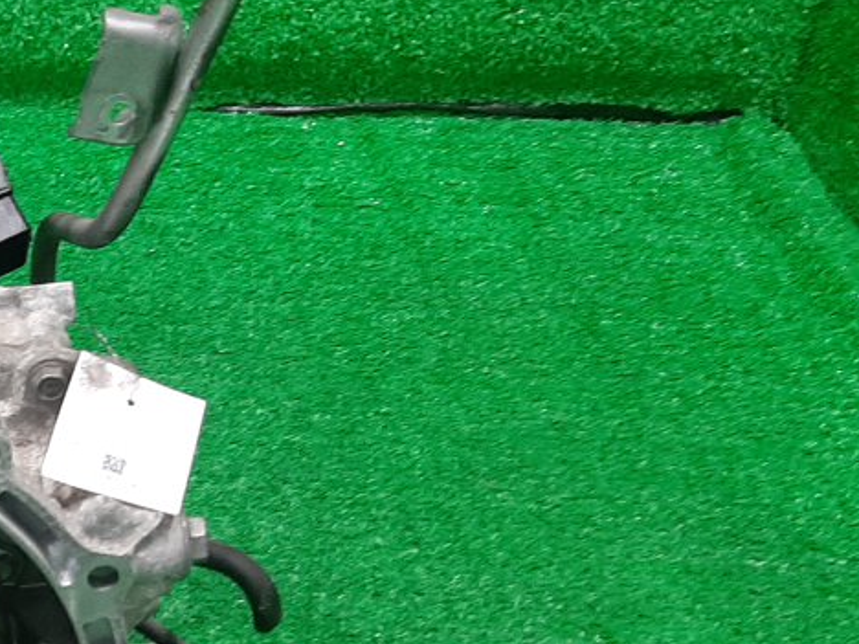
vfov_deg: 18.1
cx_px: -343
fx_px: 1985
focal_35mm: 80
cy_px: 580
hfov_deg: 21.4
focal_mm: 3.93
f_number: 1.7
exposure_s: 1/50
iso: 127
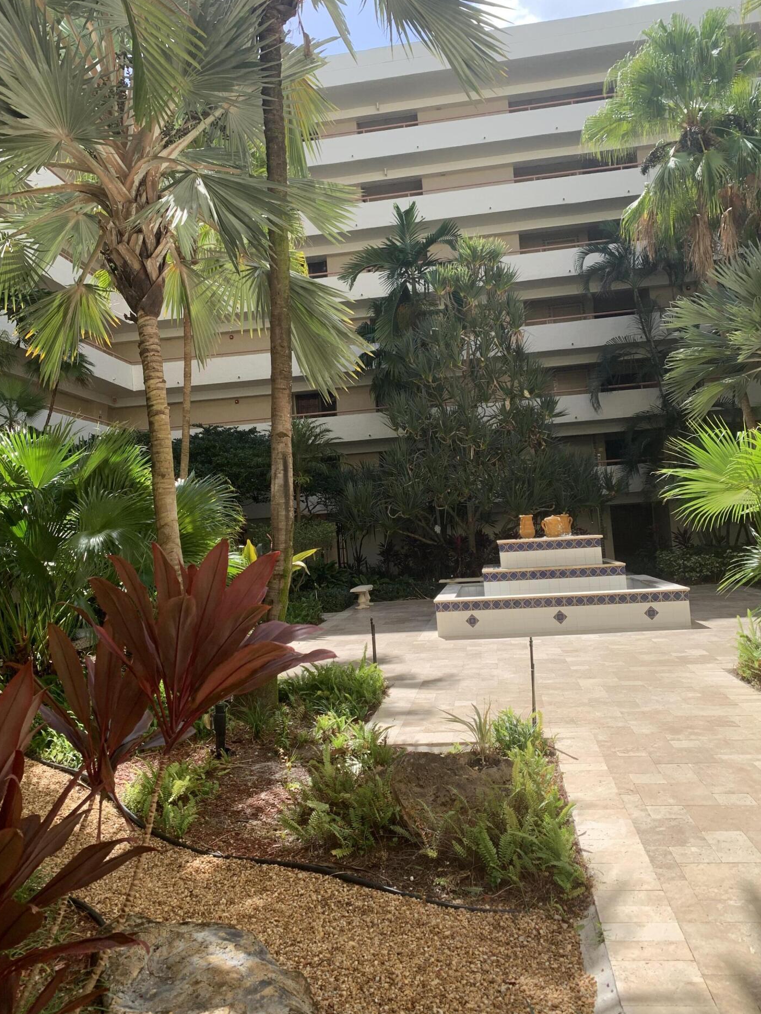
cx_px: 361
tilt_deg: +4.9
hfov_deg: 49.7
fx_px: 821
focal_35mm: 28
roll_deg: +3.9
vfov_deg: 63.4
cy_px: 483
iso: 25
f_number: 1.8
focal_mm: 4.25
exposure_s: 1/759
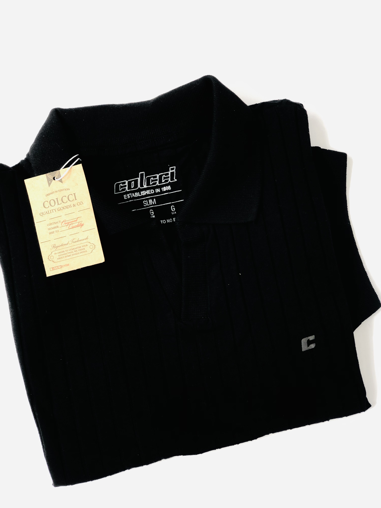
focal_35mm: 52
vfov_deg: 36.8
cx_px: 190
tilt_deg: -84.7
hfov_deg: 28.0
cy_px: 254
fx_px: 763
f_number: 2.4
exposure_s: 1/60
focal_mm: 6
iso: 50
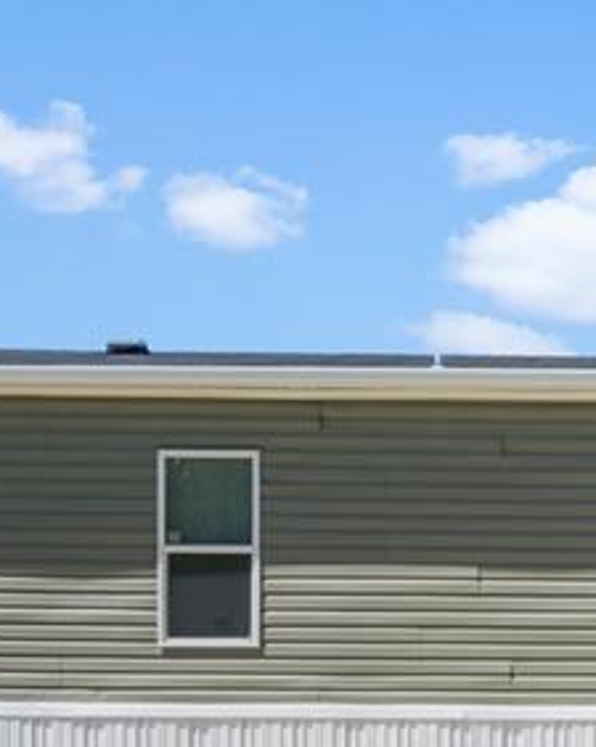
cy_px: 848
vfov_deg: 16.1
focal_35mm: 116
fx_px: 2562
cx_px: 999
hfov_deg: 12.4
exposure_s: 1/8
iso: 125
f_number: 22
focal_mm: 34
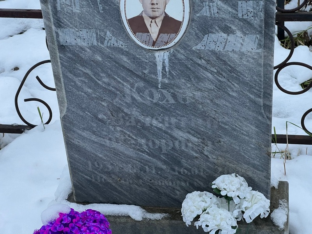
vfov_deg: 19.1
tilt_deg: -33.5
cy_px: 117
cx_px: 156
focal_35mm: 77
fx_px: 694
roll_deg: +4.4
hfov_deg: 25.3
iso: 200
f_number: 2.8
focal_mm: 9
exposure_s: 1/78
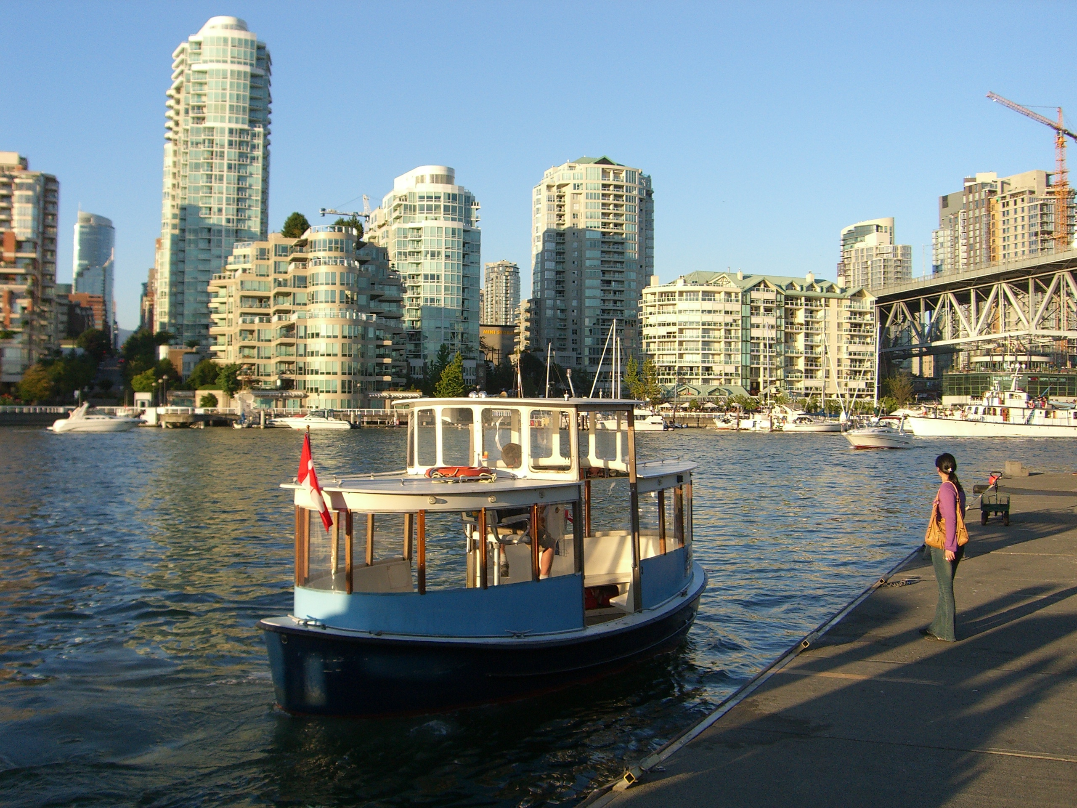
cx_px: 538
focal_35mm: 38
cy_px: 404
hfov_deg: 49.0
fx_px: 1182
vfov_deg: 37.7
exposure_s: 1/250
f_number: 4.3
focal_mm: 6.2
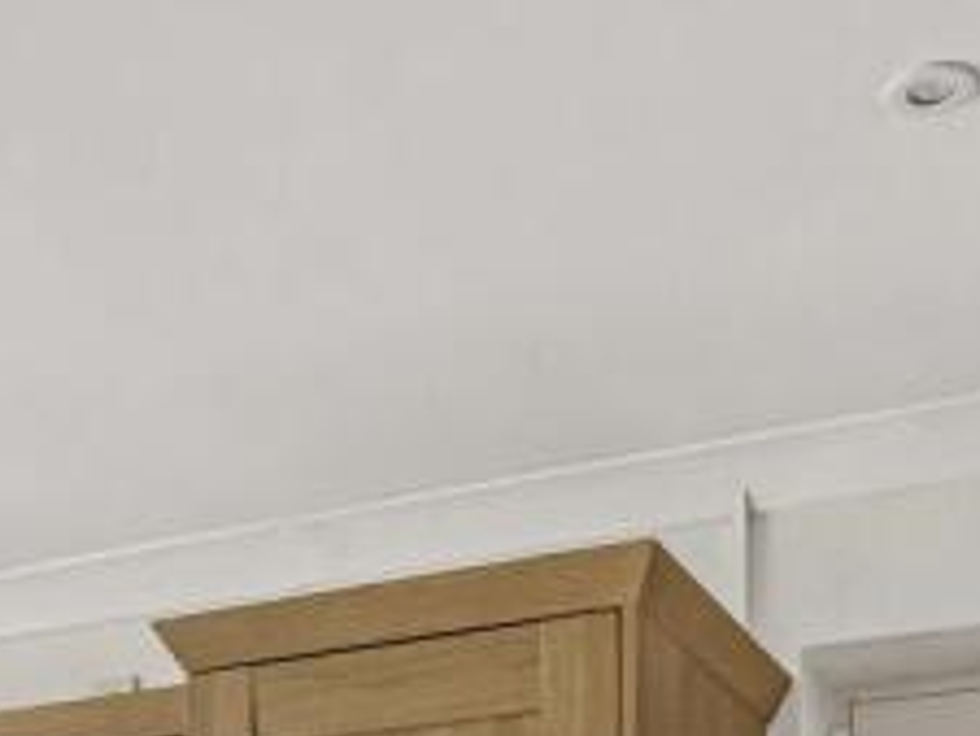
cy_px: 1235
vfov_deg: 17.8
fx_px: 1983
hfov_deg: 27.7
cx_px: 383
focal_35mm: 70
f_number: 8
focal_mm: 16
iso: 640
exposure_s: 1/25
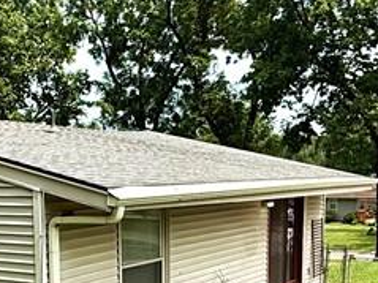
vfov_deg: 23.5
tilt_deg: -8.8
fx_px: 655
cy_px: 277
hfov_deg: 32.0
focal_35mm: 60
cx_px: 128
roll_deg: +0.5
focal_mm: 2.22
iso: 50
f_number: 2.2
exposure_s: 1/1312
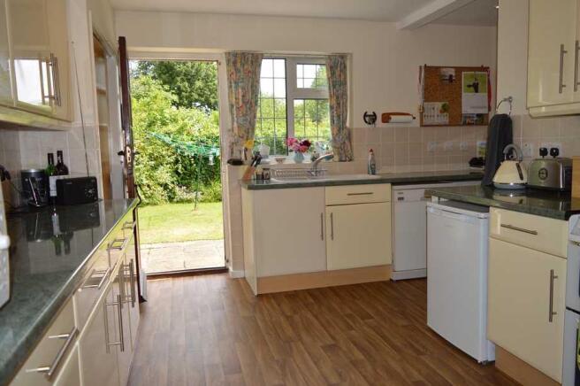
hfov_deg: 67.4
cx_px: 290
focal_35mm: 27
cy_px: 193
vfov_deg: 47.8
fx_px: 435
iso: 100
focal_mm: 18
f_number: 4
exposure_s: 1/125
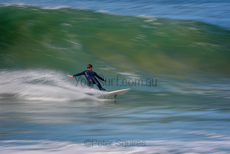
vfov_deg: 1.8
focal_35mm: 750
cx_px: 115
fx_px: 4793
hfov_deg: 2.7
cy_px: 77
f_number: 18
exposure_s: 1/20
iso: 100
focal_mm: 500
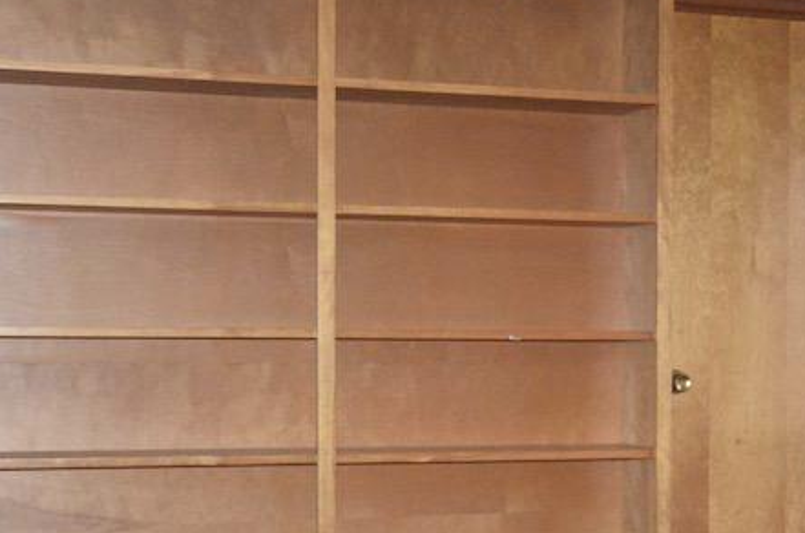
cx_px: 582
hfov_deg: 23.2
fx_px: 1941
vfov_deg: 15.5
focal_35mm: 87
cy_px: 436
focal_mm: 20
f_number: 3.5
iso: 3200
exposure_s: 1/60
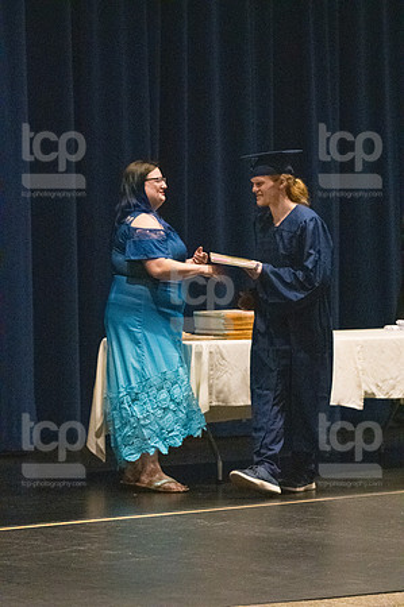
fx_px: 2936
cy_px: 304
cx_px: 202
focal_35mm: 174
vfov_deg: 11.8
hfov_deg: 7.9
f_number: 3.2
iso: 10000
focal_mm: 116
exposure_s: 1/400
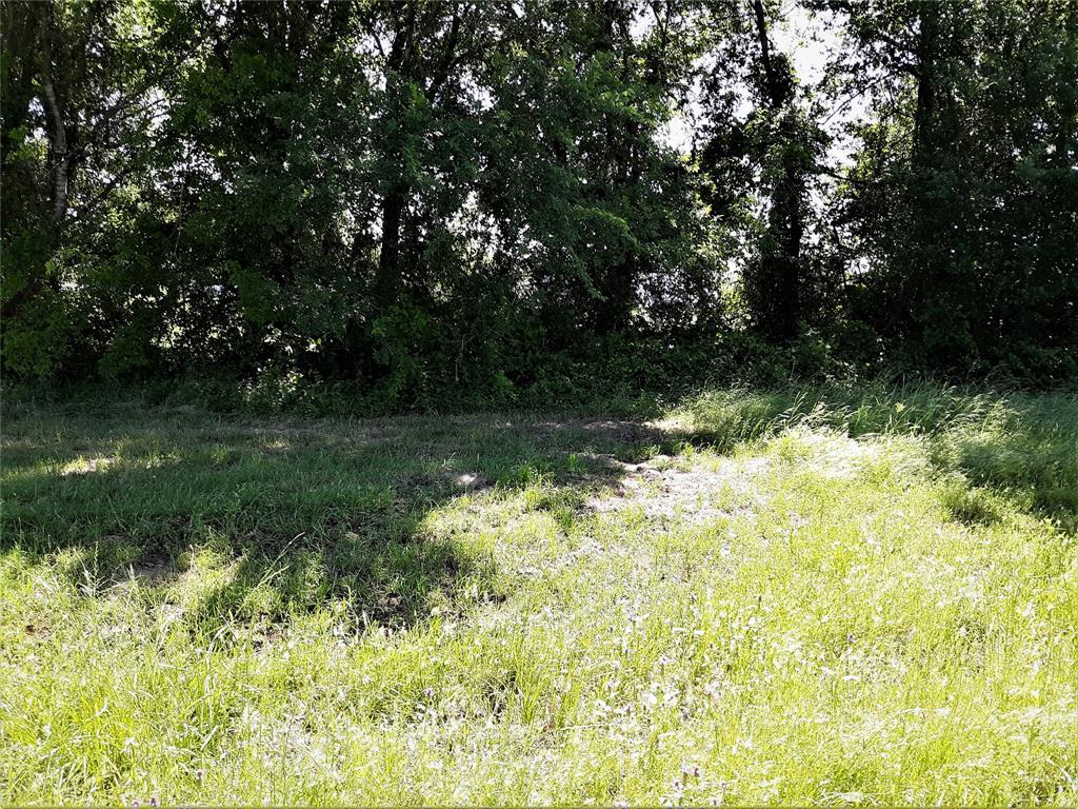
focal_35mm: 28
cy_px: 404
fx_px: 872
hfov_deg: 63.4
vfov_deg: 49.7
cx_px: 539
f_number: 1.7
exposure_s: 1/270
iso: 40
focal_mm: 3.7
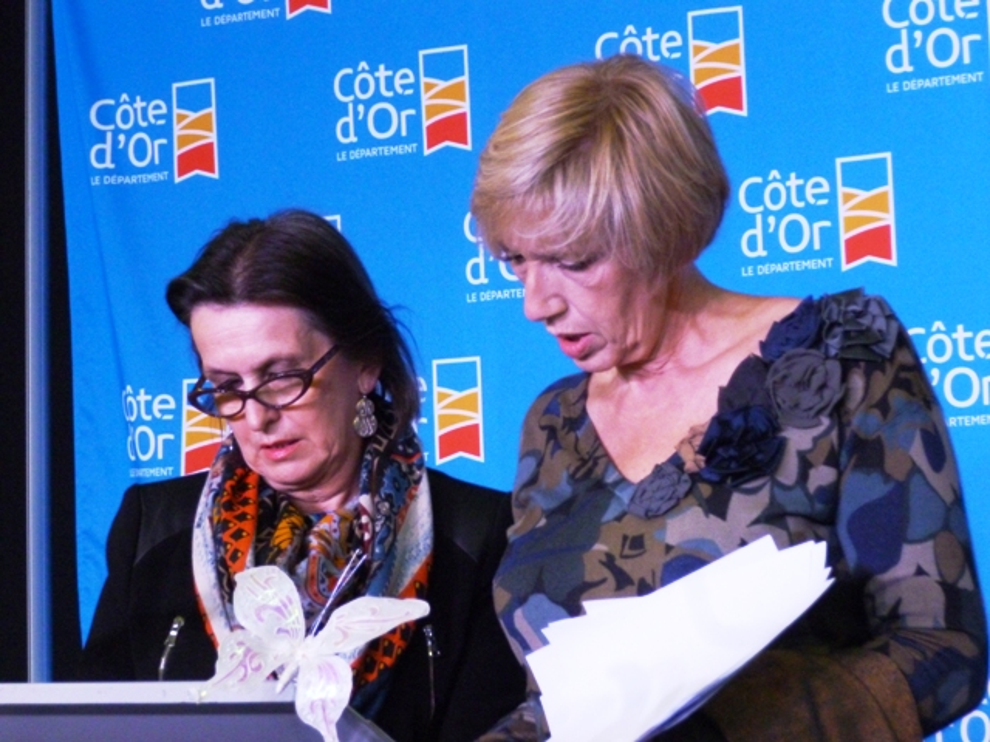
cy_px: 371
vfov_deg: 10.4
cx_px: 495
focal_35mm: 142
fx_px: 4061
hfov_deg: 13.9
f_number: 5.8
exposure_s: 1/60
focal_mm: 25.3
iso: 800
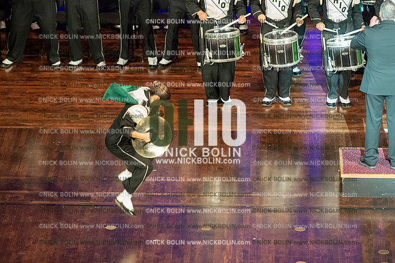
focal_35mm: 210
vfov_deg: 6.5
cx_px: 198
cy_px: 132
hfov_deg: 9.8
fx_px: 2303
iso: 8000
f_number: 5.6
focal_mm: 210
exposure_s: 1/200
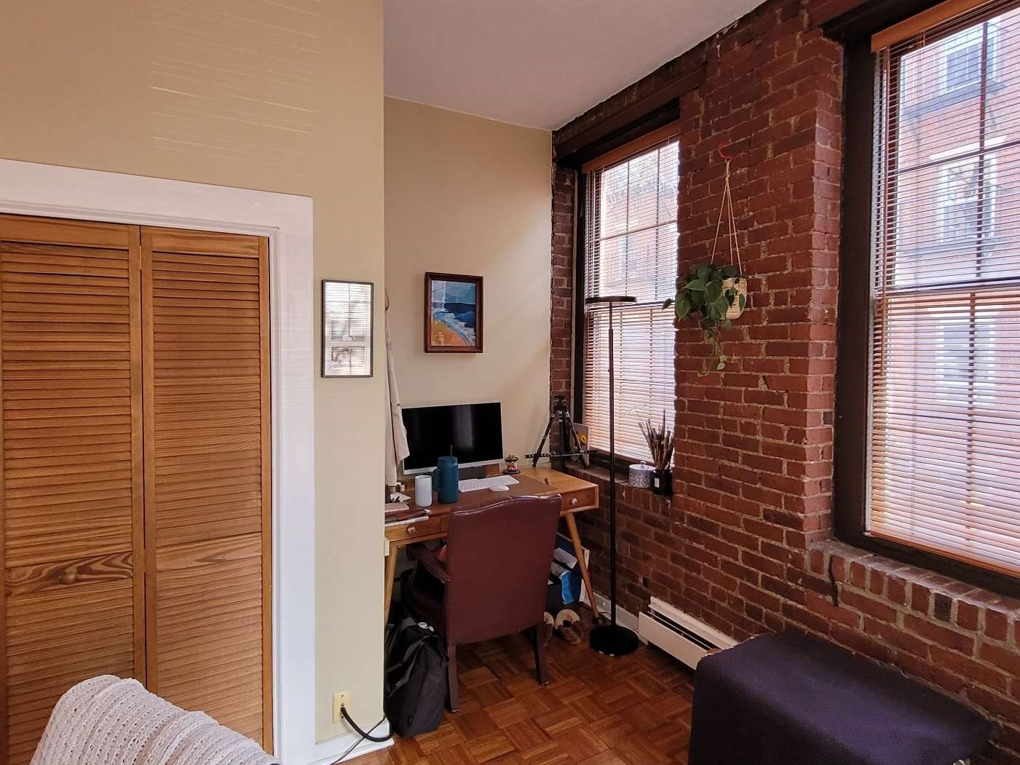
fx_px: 560
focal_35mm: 19
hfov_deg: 84.7
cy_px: 375
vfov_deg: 68.7
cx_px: 513
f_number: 2.2
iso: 160
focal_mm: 1.74
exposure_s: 1/60
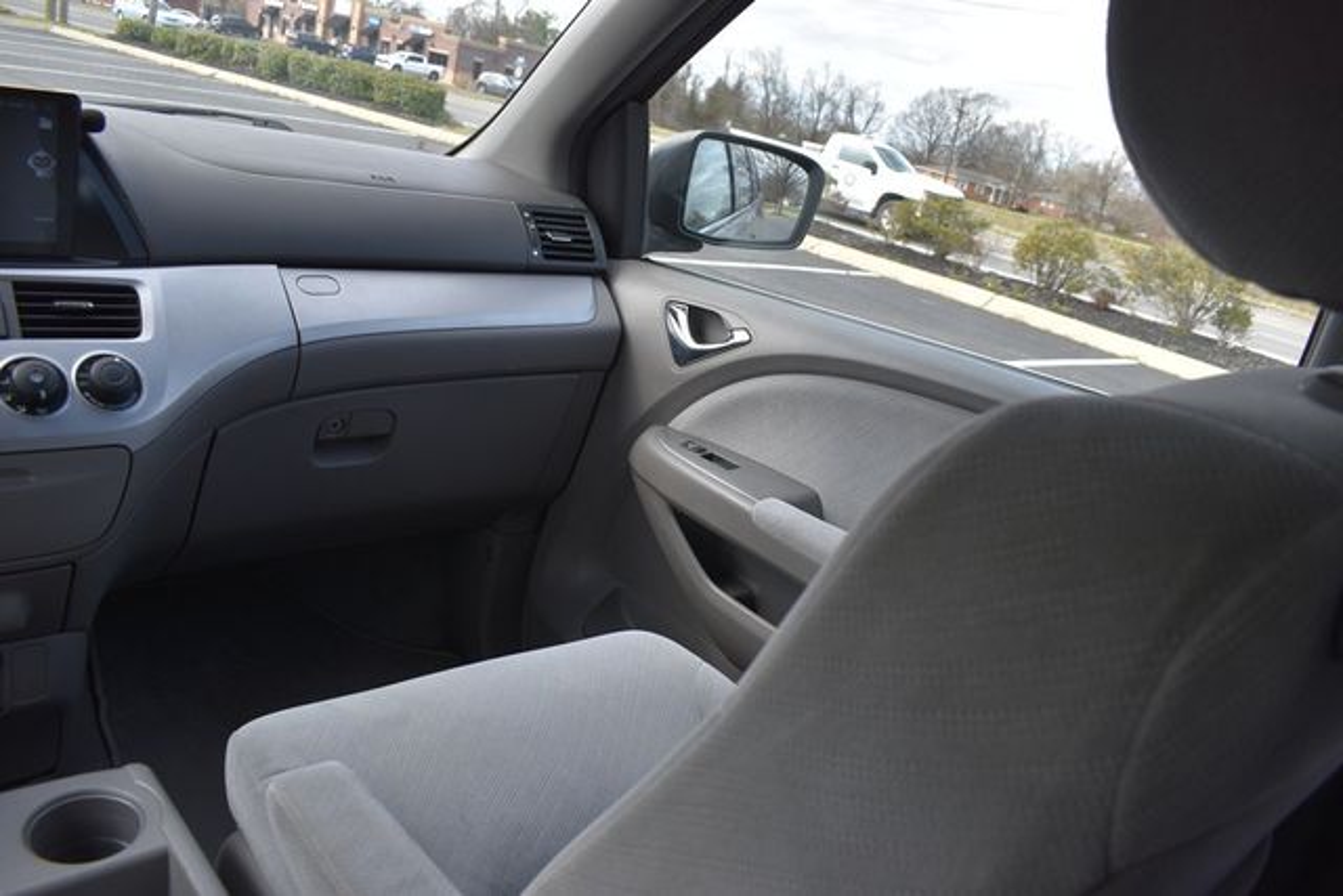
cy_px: 448
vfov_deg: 48.0
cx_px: 672
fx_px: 1007
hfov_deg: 67.4
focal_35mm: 27
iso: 220
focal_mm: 18
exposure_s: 1/250
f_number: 5.6
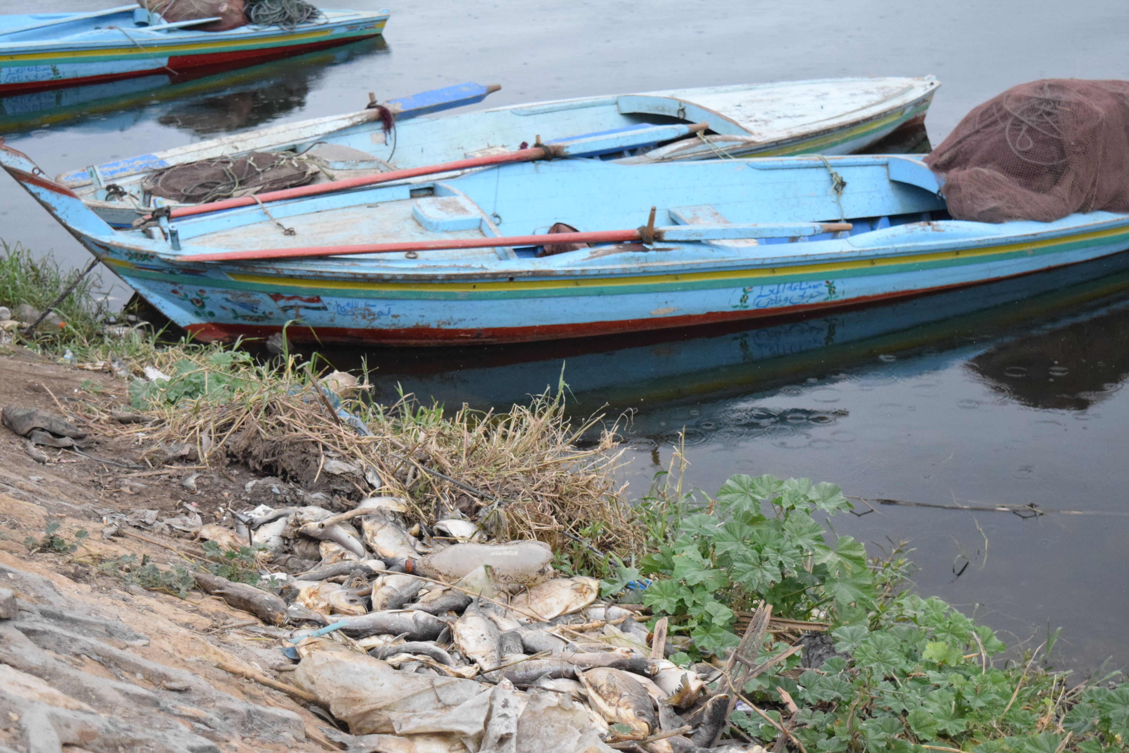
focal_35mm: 63
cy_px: 376
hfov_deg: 31.9
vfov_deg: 21.6
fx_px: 1976
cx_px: 564
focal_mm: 42
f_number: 5
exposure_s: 1/4000
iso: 3200
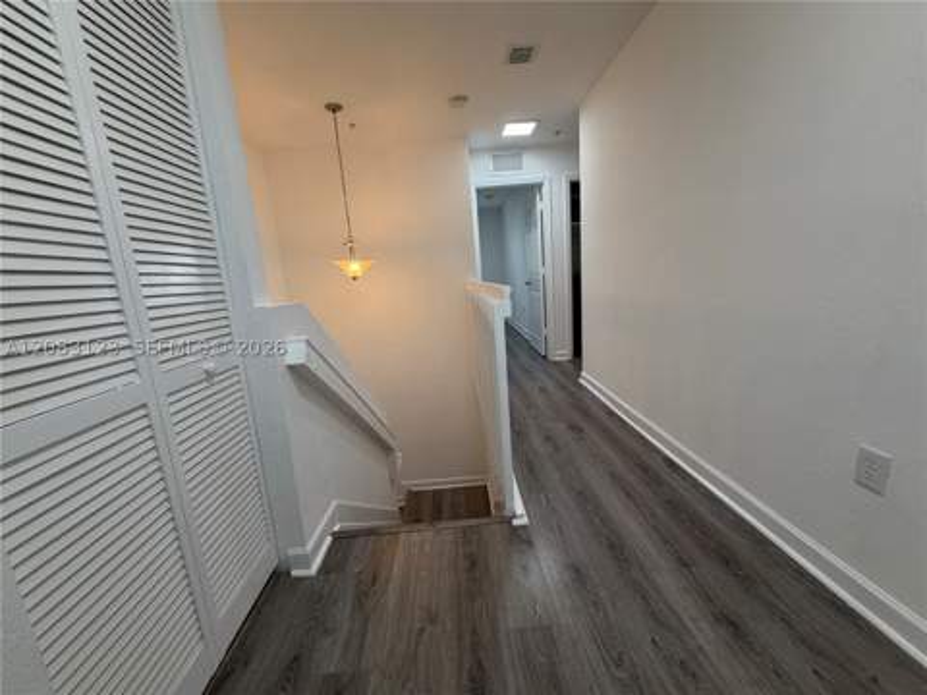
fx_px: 375
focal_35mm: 14
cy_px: 348
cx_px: 464
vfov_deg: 85.7
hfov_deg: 102.1
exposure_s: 1/120
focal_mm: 2.22
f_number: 2.2
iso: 160
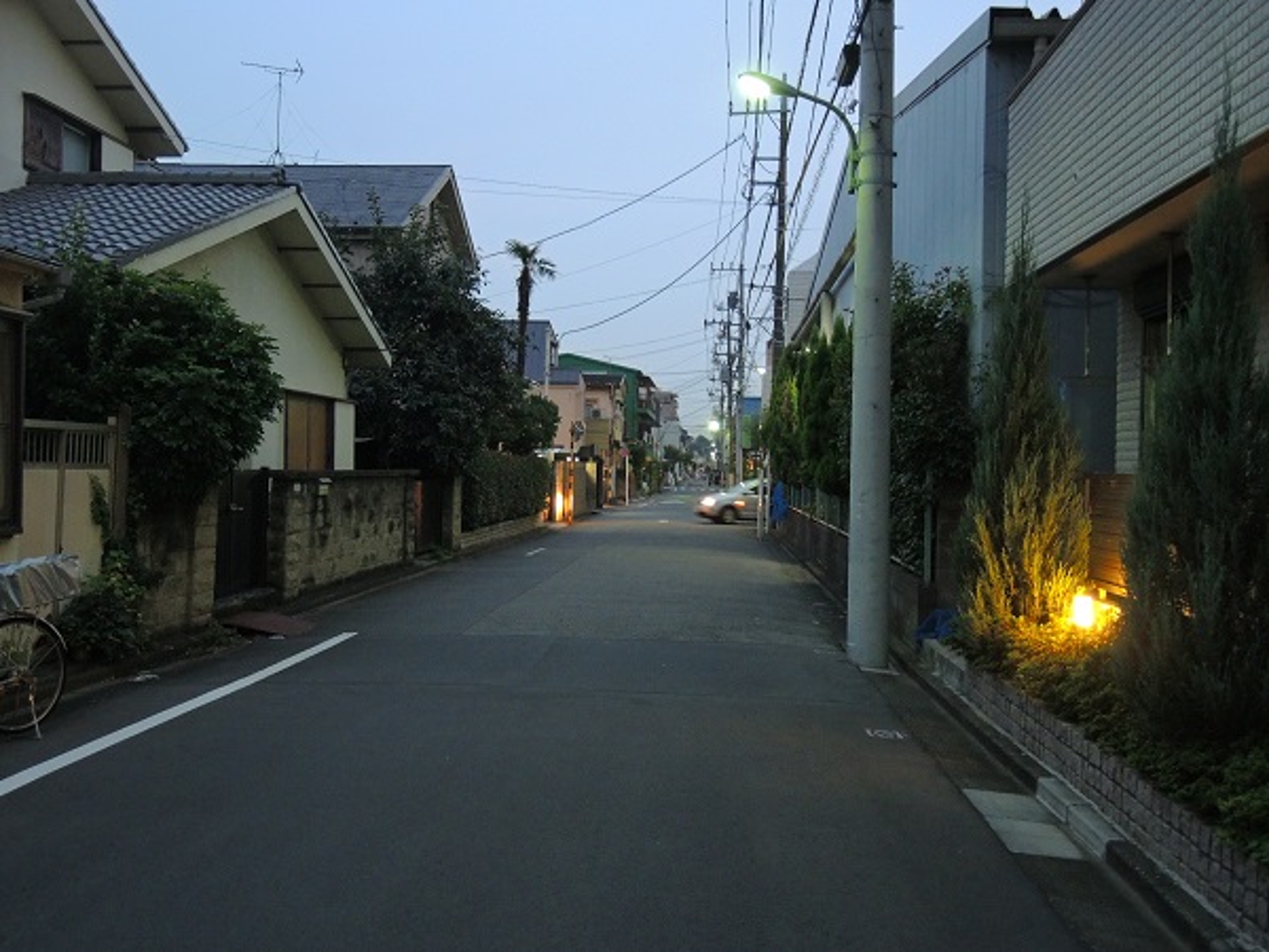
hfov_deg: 52.6
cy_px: 476
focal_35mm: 35
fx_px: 1283
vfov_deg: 40.7
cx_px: 634
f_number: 2.5
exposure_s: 1/6
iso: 800
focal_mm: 7.6
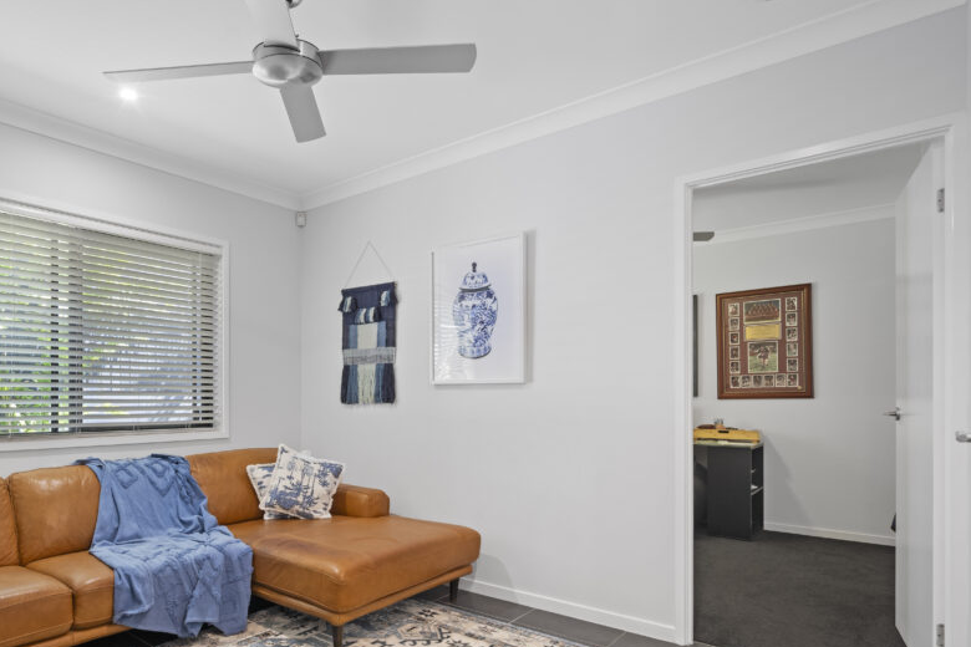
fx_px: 566
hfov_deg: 79.5
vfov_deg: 59.1
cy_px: 383
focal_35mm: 21
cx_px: 357
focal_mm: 16
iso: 800
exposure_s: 1/3
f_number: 7.1
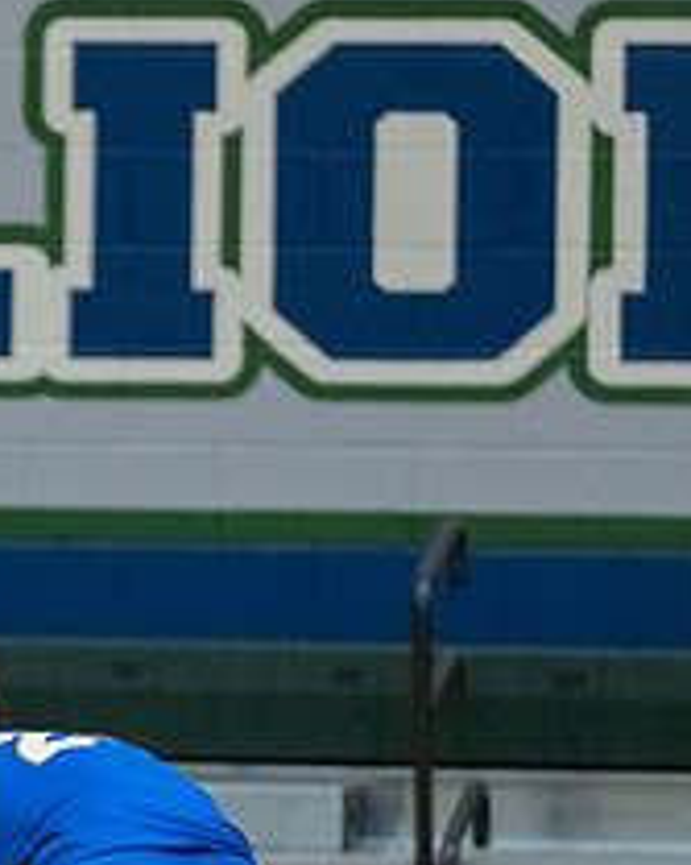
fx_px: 15580
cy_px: 840
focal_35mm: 609
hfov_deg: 2.5
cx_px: -370
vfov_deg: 3.2
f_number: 2.8
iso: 6400
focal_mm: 200
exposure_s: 1/1000
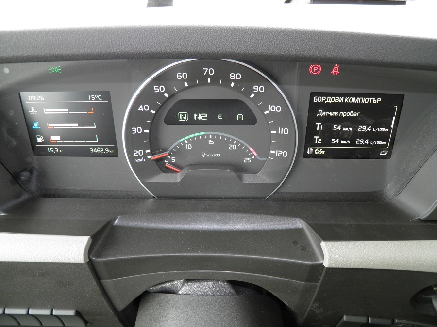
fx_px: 353
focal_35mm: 28
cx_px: 218
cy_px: 164
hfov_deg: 63.4
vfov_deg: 49.7
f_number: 2.8
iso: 100
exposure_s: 1/30
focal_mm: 4.9
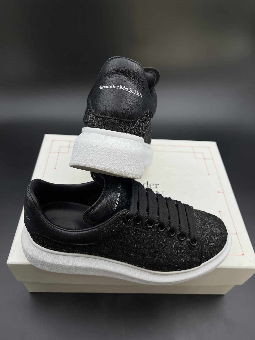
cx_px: 128
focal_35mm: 26
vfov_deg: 67.3
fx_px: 255
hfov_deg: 53.1
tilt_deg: -50.0
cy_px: 170
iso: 50
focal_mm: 5.1
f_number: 1.6
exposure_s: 1/1266
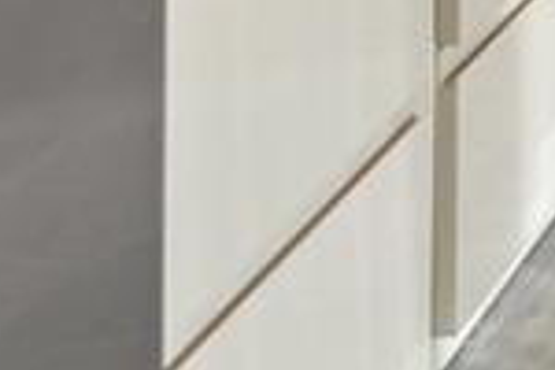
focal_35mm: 116
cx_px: 1302
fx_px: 1788
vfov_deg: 9.4
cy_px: -729
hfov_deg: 13.4
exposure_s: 1/640
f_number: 2.8
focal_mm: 17
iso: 400
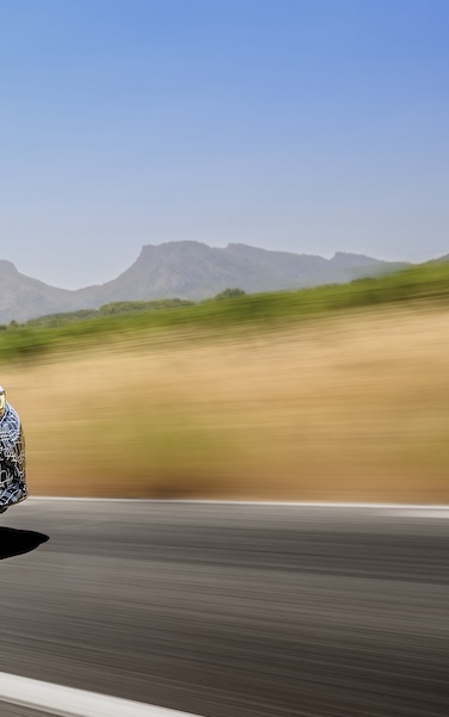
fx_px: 1193
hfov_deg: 19.1
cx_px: -191
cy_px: 438
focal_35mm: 61
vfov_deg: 33.3
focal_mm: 30
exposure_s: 1/15
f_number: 10
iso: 40
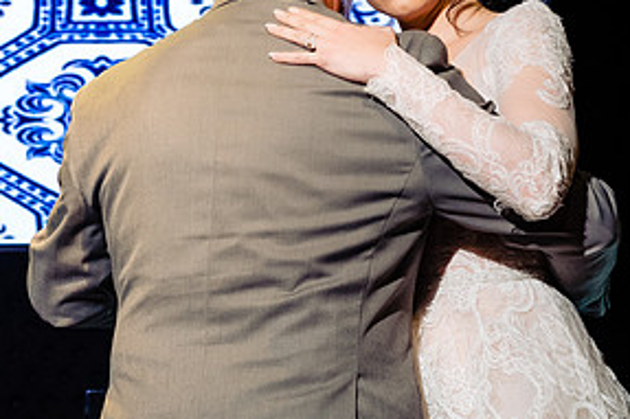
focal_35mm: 162
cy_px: 97
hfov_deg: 12.6
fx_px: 2833
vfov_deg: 8.5
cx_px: 85
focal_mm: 60
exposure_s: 1/200
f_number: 6.3
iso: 1600
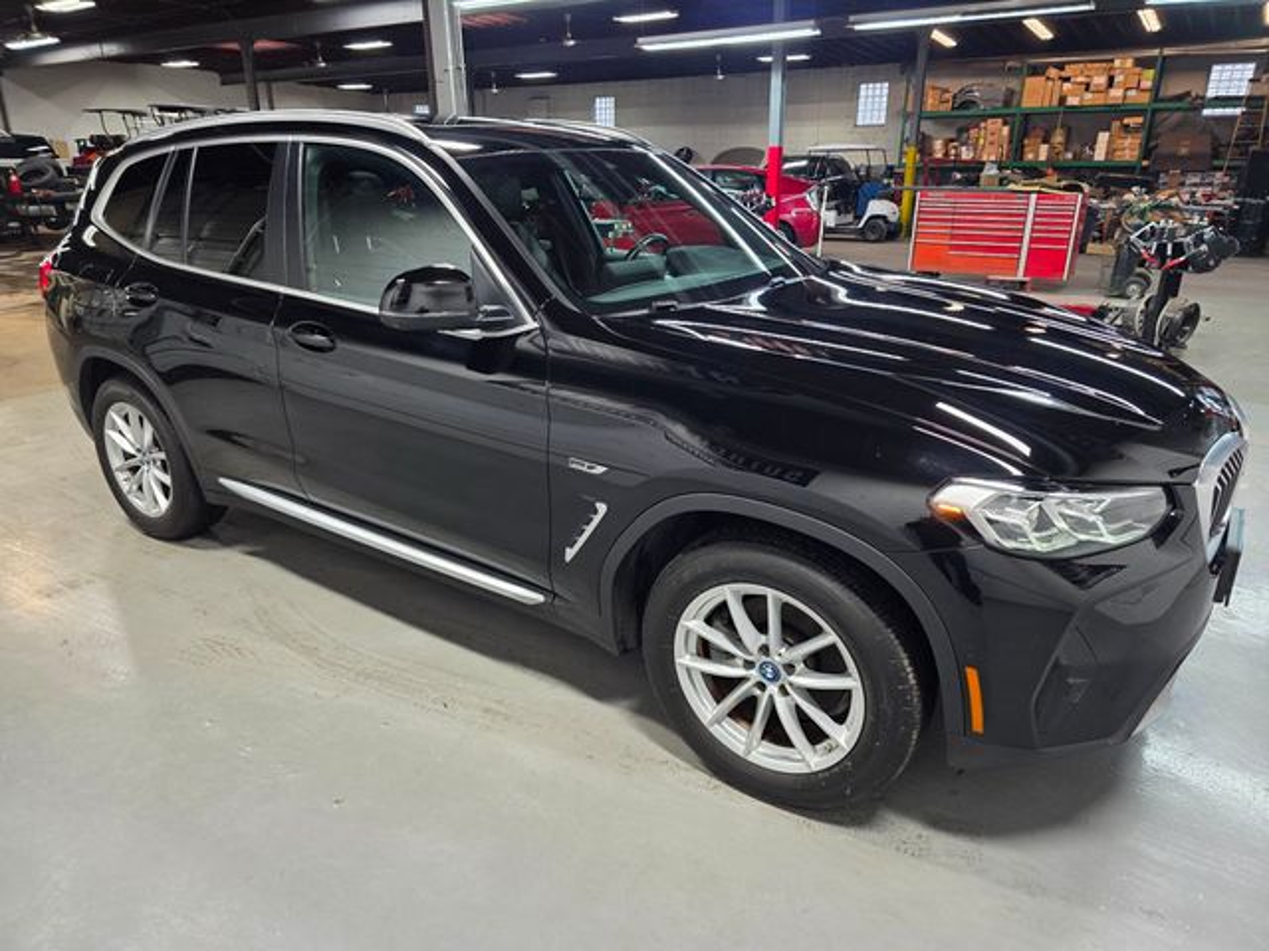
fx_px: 843
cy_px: 476
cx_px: 634
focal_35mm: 23
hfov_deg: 73.9
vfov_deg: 58.9
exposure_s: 1/120
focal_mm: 6.3
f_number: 1.7
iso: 200
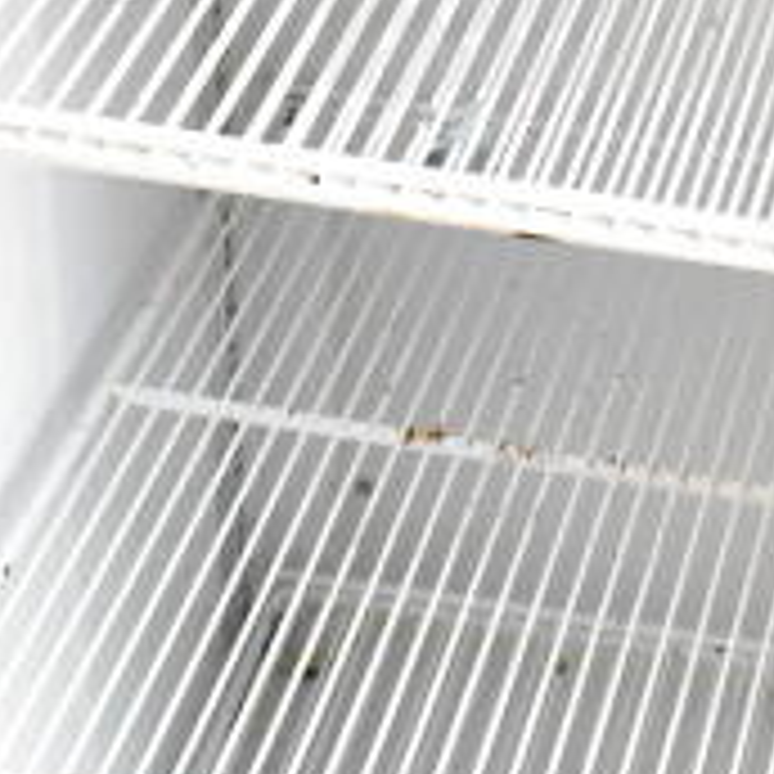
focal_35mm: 122
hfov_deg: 14.0
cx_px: 828
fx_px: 3086
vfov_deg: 13.7
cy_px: -270
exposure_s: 1/80
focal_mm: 18
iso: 1600
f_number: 4.5
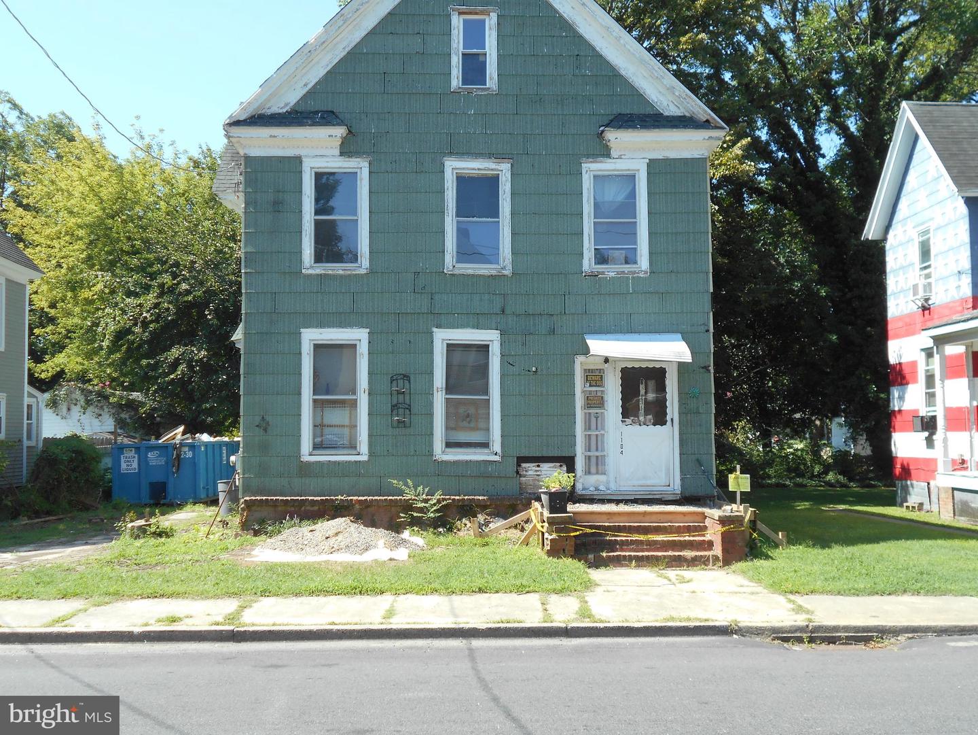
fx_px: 1046
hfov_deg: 50.1
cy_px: 368
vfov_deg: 38.7
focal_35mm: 37
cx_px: 489
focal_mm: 6.7
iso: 80
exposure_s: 1/250
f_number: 3.9
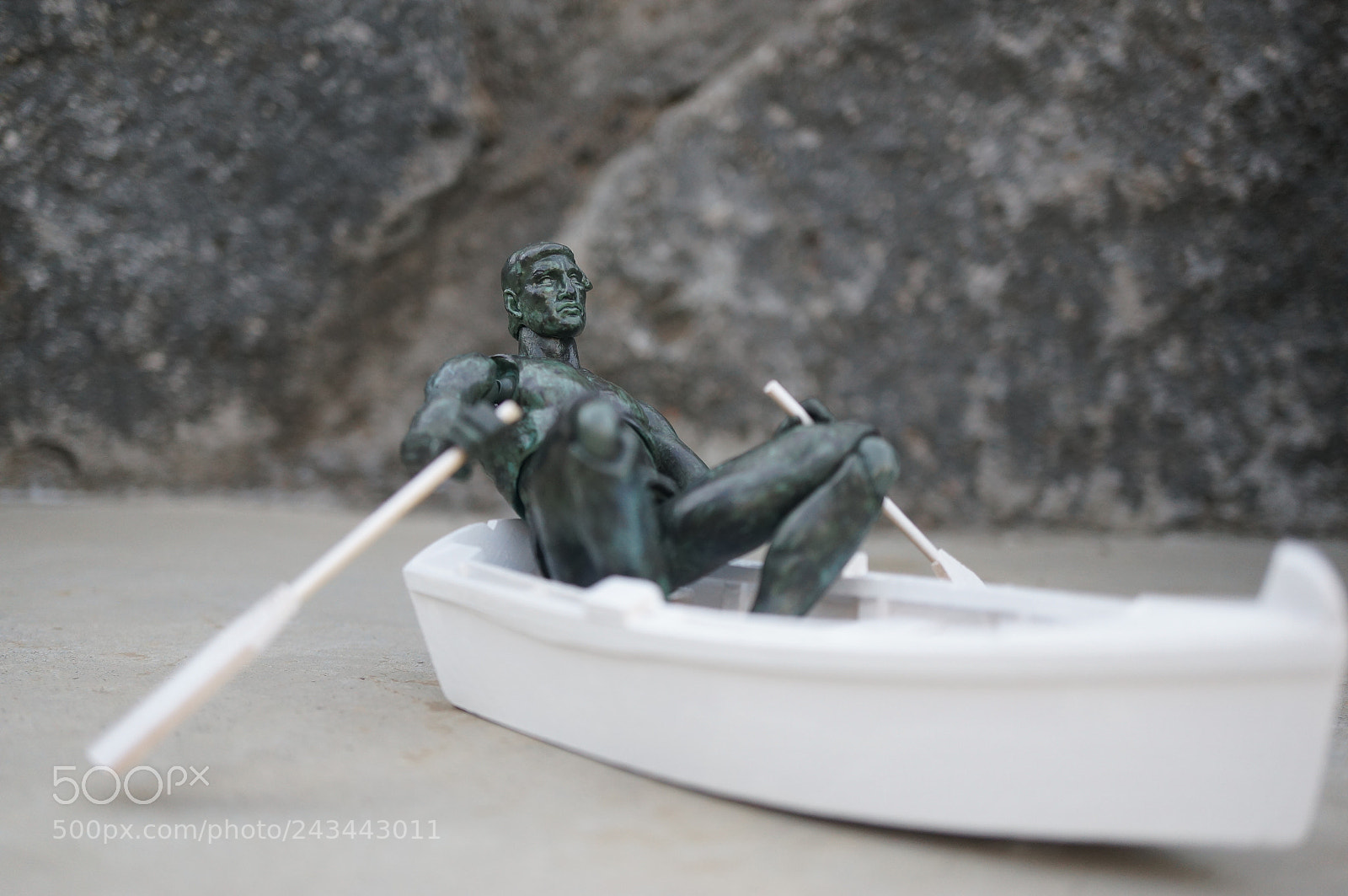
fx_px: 1683
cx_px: 674
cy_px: 448
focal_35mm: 45
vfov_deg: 29.8
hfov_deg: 43.6
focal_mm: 30
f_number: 3.5
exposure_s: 1/160
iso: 400
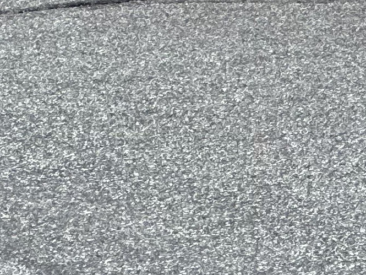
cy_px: -445
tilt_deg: +1.4
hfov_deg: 4.1
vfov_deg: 3.1
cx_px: 1081
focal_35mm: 467
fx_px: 4939
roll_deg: +0.8
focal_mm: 9
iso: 25
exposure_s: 1/208
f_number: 2.8
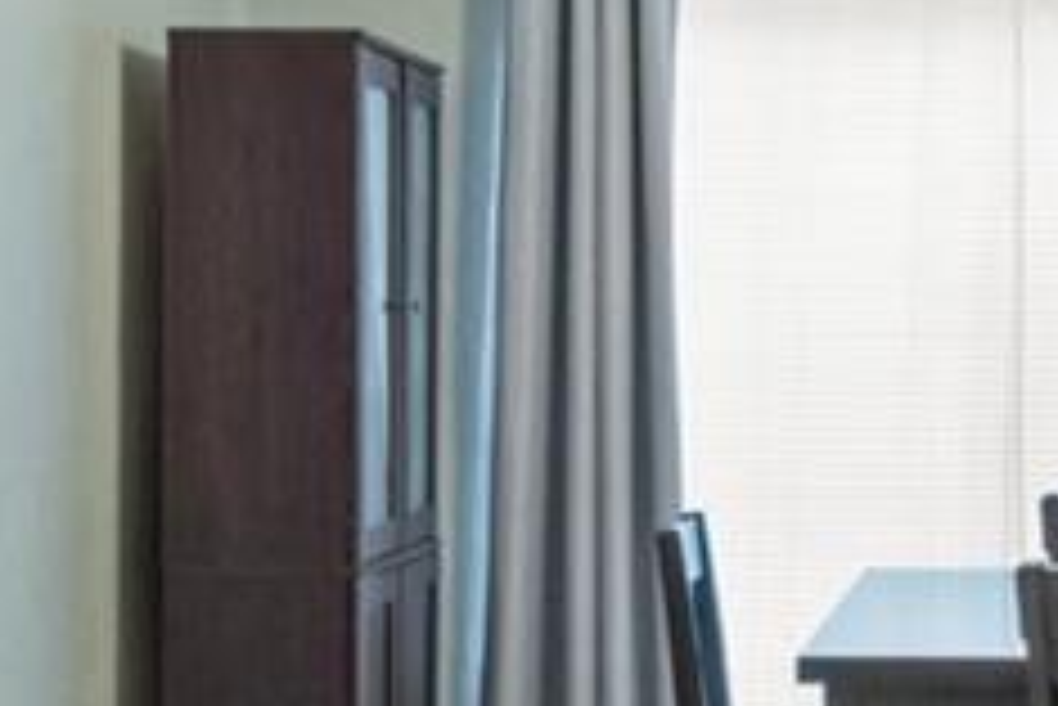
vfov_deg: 13.4
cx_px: 959
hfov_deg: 19.6
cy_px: 337
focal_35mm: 102
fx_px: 2999
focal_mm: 10
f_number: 8
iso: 400
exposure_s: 1
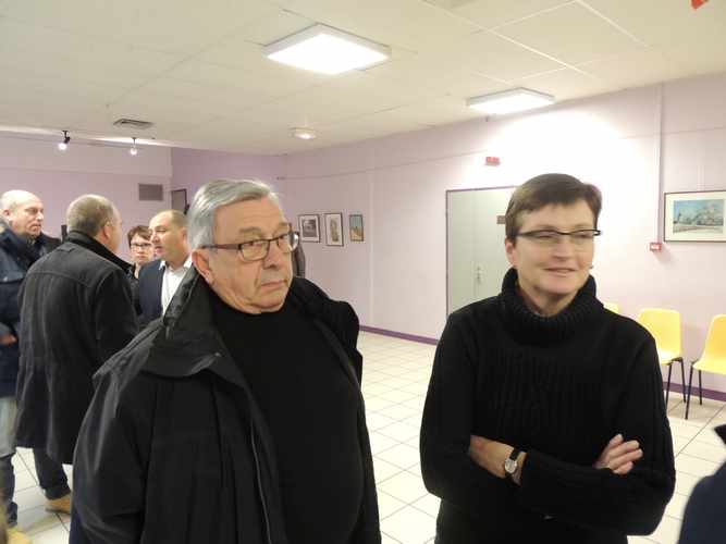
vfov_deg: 56.8
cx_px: 363
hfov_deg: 71.6
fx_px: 503
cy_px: 272
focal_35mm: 24
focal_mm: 4.3
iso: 400
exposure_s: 1/8
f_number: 3
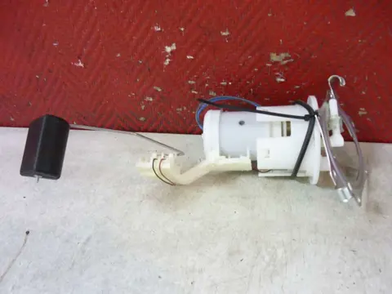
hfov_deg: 55.4
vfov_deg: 42.9
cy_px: 147
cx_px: 196
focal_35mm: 33
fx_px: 374
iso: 400
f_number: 2.8
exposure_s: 1/8
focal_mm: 5.5
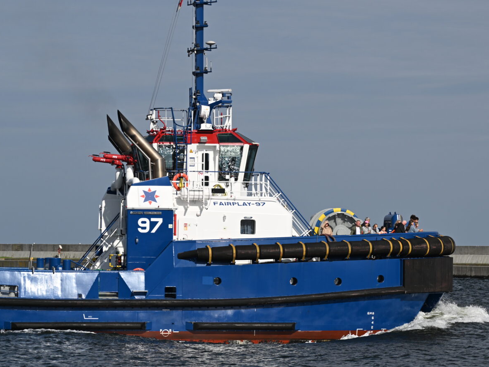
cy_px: 151
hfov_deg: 9.8
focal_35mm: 201
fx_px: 2839
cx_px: 304
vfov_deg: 7.4
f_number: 4
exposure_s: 1/2500
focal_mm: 96
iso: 100
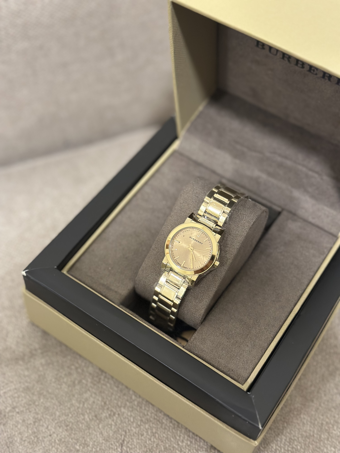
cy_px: 226
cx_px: 170
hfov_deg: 30.3
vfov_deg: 39.7
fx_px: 629
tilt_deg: -54.1
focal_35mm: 48
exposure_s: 1/60
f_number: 1.78
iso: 320
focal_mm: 6.86
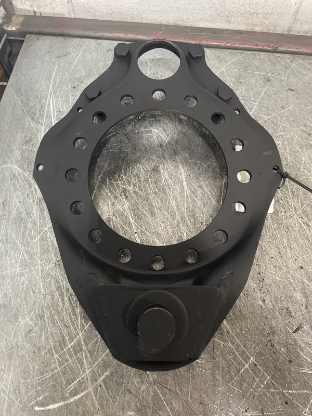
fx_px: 312
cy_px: 208
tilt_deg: -66.9
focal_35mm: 26
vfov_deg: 67.3
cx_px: 156
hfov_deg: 53.1
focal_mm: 4.2
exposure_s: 1/40
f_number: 1.6
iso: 400
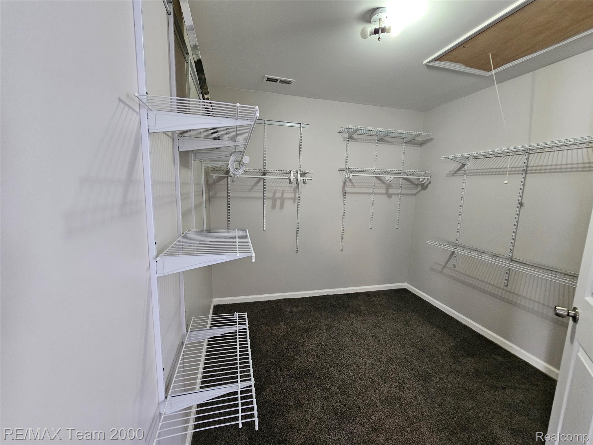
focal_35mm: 13
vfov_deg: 89.9
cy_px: 222
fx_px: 223
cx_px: 296
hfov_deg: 106.2
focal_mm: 2.2
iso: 400
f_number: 2.2
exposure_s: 1/30
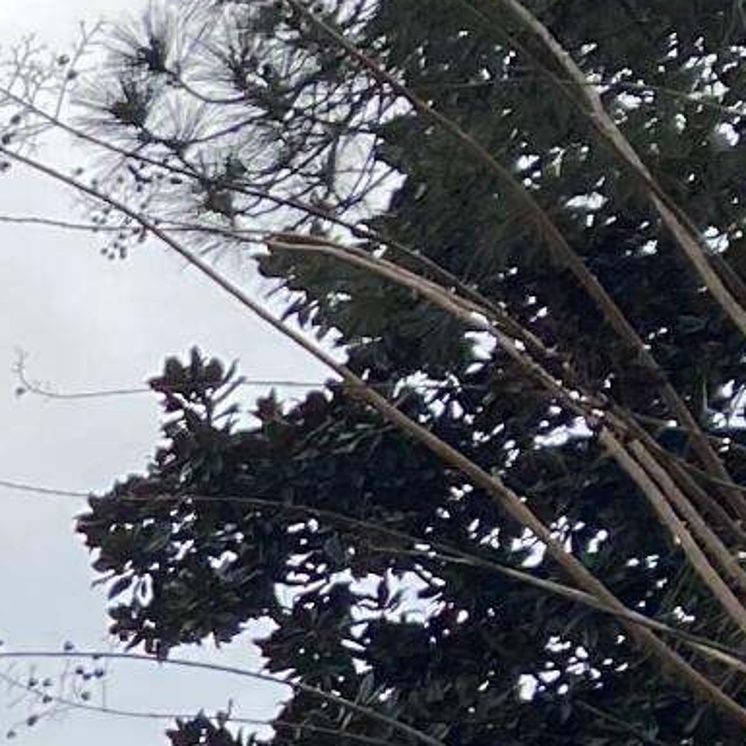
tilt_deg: +5.9
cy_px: 1847
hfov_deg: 7.5
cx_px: -2060
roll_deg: +0.5
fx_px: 4364
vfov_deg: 8.8
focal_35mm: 179
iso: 32
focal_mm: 4.25
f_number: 1.8
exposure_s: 1/1206
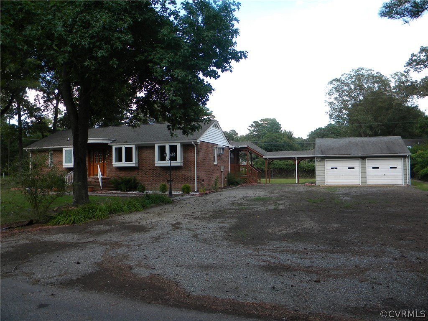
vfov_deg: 49.7
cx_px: 214
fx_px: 346
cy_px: 160
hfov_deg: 63.4
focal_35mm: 28
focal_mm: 5
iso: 80
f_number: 3.5
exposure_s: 1/208
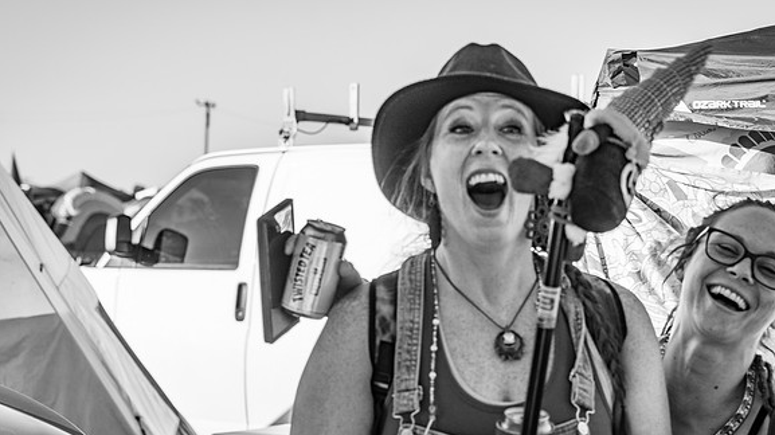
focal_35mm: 118
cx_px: 388
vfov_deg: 10.3
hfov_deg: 18.2
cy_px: 234
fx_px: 2424
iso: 125
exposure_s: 1/250
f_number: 6.3
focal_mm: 75
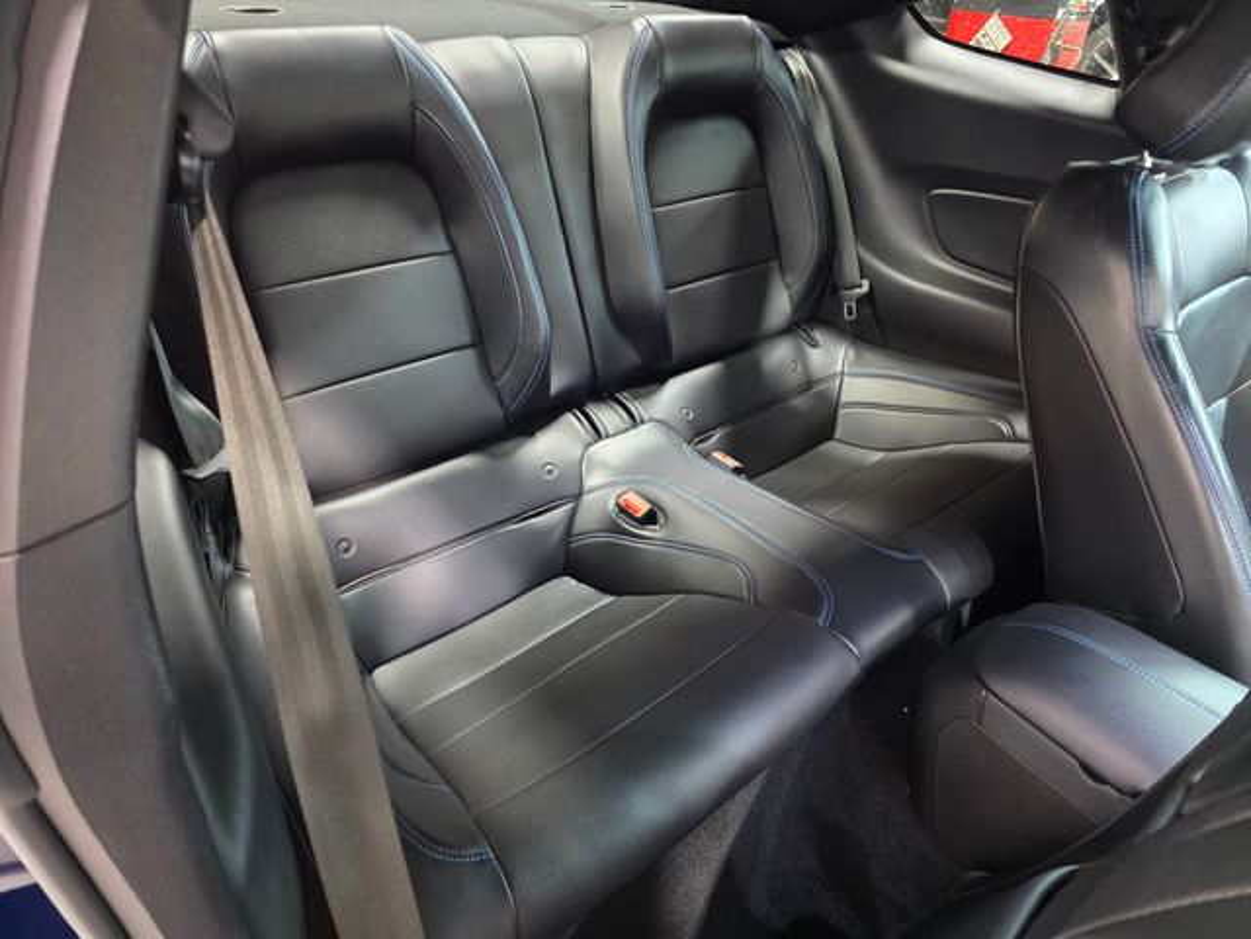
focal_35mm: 23
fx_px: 831
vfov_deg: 58.9
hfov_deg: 73.9
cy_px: 470
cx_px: 626
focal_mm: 6.3
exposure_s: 1/24
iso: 1250
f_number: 1.7
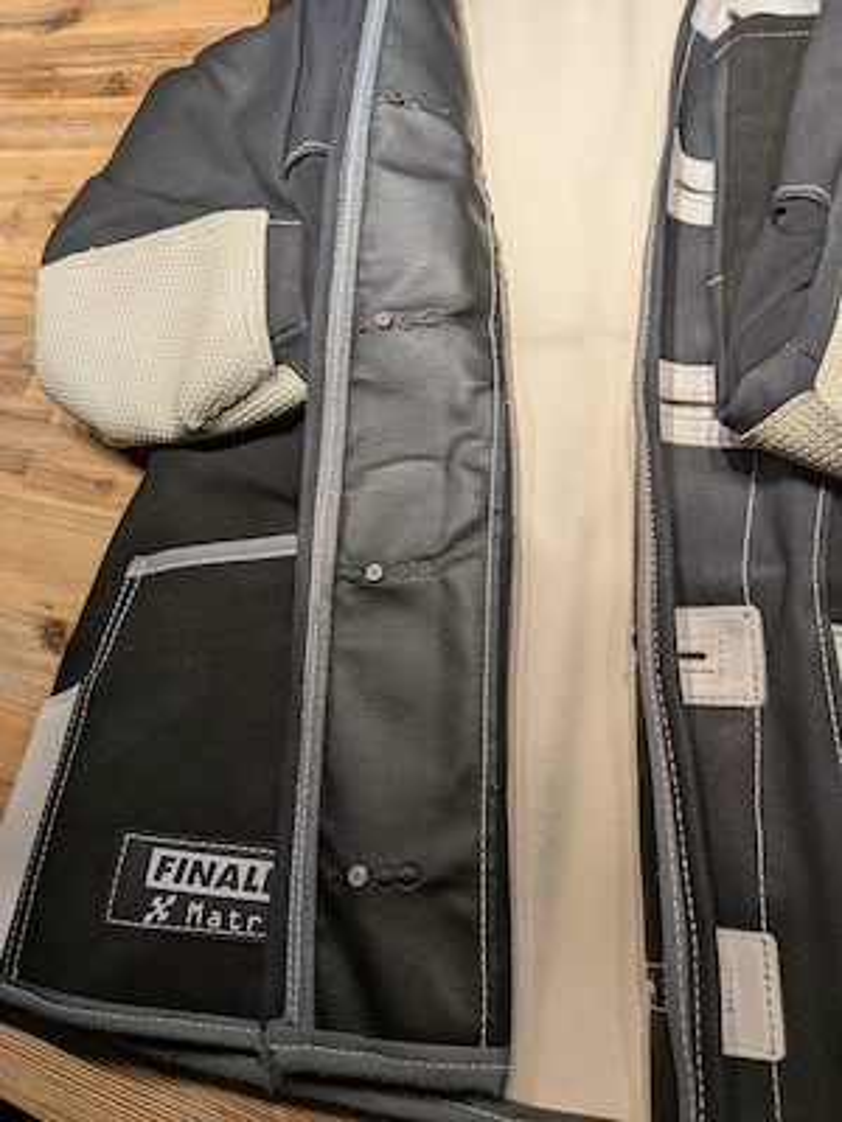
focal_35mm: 24
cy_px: 561
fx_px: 778
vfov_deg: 71.6
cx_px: 421
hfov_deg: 56.8
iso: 41
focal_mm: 4.53
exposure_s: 1/100
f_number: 1.7
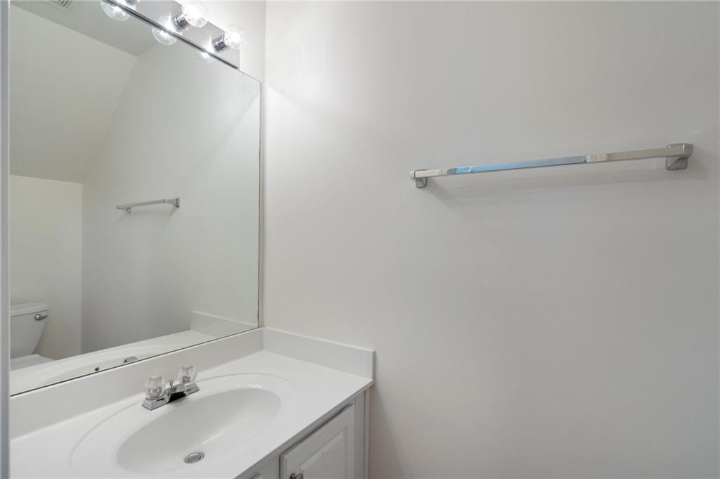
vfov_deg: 73.7
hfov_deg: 96.8
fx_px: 320
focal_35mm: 16
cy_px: 240
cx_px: 360
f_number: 7.1
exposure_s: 1/30
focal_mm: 16
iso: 1250
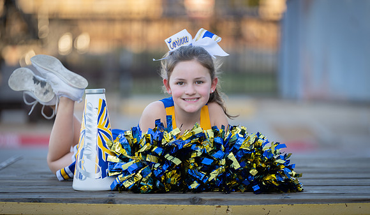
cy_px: 123
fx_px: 1693
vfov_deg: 7.3
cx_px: 186
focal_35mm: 171
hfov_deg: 12.5
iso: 125
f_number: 2.8
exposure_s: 1/320
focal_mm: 163
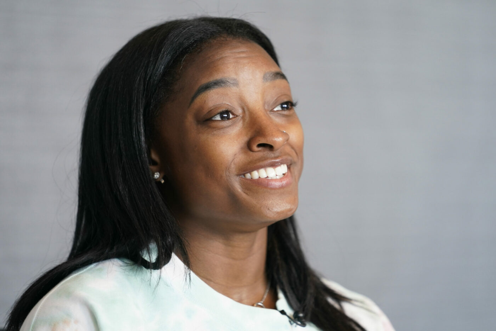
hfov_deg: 10.3
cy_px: 166
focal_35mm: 200
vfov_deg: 6.9
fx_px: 2756
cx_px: 248
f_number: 2.8
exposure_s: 1/200
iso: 1250
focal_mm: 200
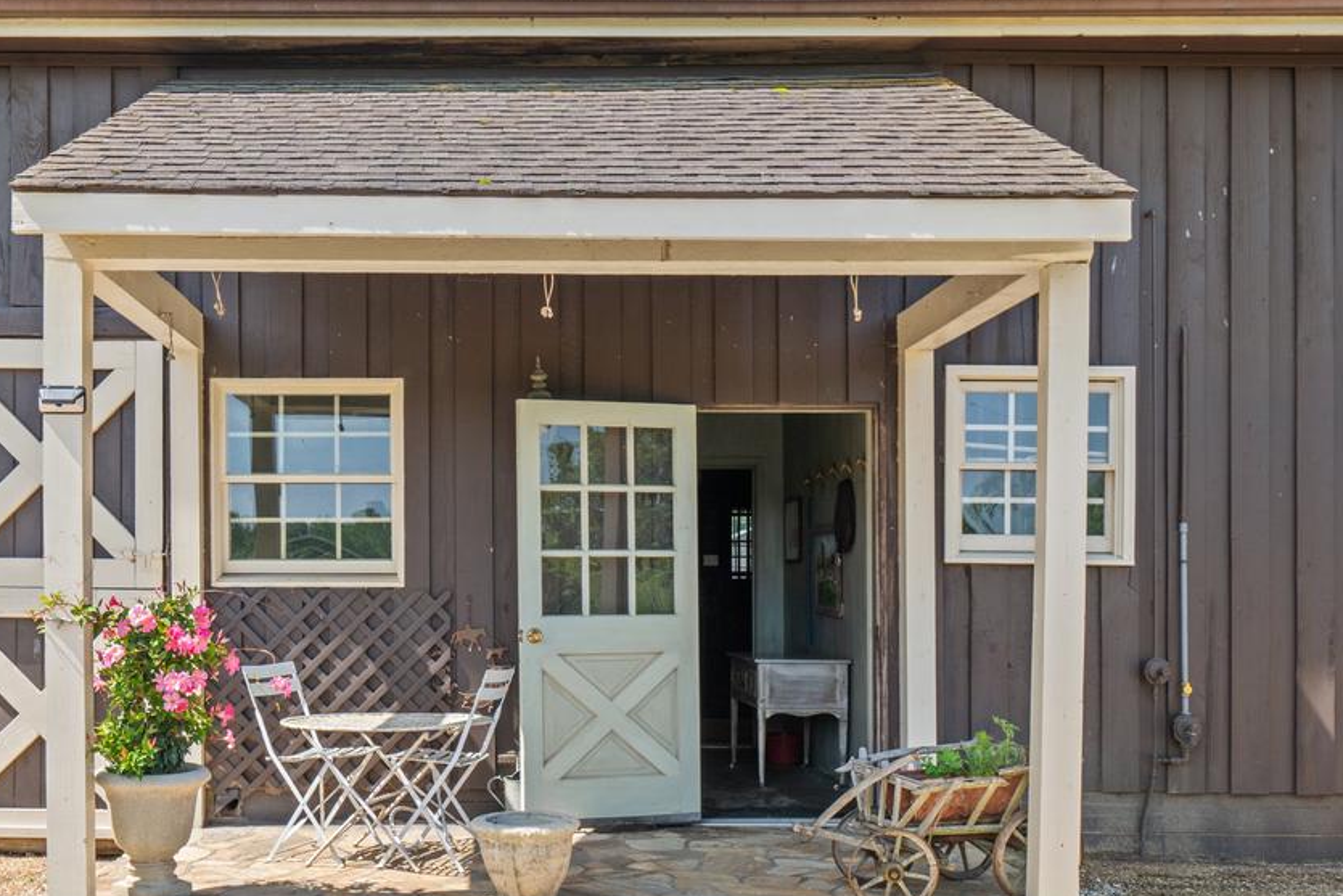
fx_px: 1418
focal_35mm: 38
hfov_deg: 50.5
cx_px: 574
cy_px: 538
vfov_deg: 34.9
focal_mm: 31
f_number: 13
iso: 320
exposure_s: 1/125
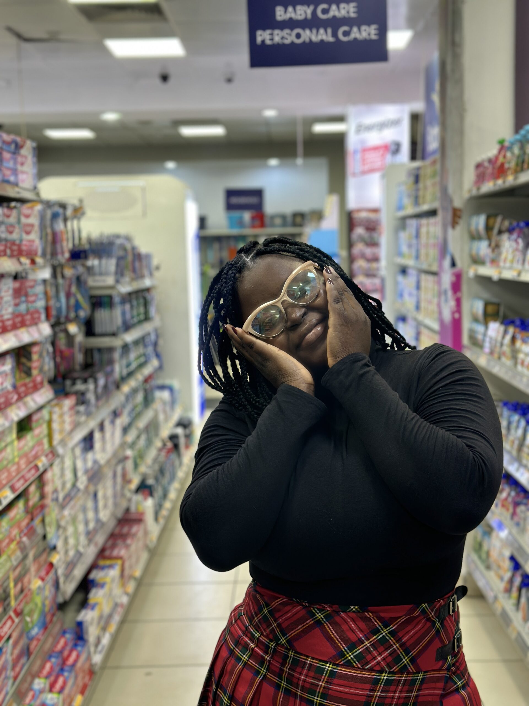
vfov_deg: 39.7
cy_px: 353
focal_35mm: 48
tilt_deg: -6.2
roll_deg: +0.6
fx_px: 978
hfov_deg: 30.3
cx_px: 264
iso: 125
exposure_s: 1/50
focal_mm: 6.86
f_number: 1.78
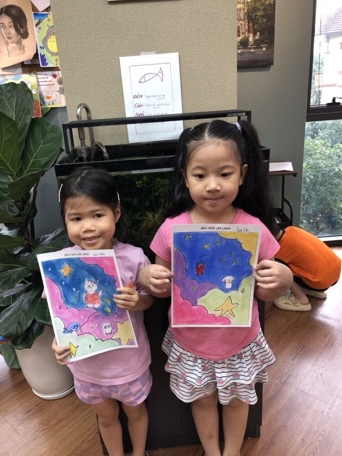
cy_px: 228
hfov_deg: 49.7
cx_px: 171
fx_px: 369
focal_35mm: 28
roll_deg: +4.8
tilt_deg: -19.2
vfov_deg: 63.4
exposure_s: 1/120
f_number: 1.8
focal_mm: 3.99
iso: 100
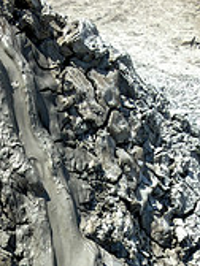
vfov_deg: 34.2
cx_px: 26
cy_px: 266
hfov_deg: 27.7
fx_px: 393
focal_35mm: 51
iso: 16
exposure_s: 1/950
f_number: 2.2
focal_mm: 2.22
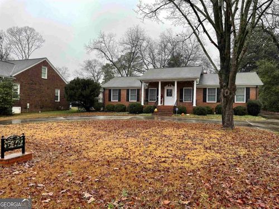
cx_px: 140
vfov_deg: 53.1
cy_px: 104
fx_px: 210
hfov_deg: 67.3
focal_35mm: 26
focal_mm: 4.2
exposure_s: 1/177
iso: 32
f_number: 1.6
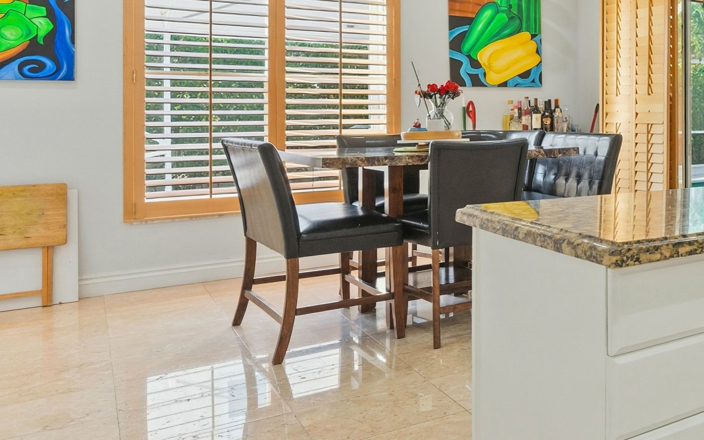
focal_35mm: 36
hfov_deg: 38.4
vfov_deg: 34.3
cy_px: 93
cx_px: 862
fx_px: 691
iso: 250
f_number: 9
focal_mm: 14
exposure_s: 1/5
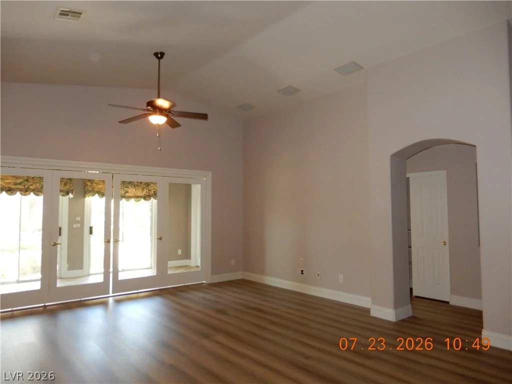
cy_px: 192
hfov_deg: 71.6
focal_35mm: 24
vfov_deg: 56.8
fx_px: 355
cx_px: 256
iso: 360
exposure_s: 1/30
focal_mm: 4.3
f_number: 3.4
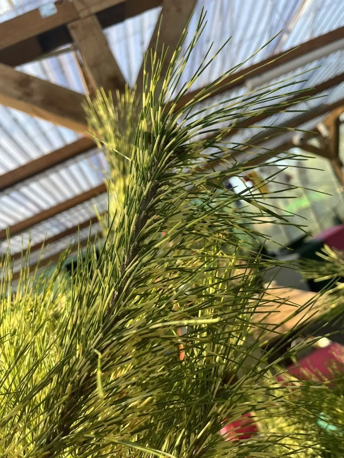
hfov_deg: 53.1
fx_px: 345
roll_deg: +24.8
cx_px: 172
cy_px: 229
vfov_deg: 67.3
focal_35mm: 26
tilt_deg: +1.8
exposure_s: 1/339
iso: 50
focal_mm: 5.1
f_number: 1.6
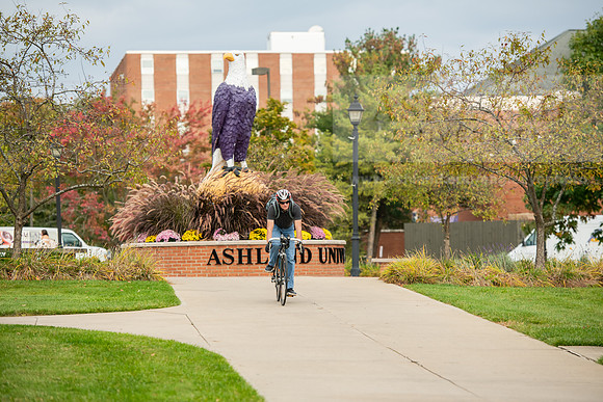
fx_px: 2262
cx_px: 302
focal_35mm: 135
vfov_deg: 10.2
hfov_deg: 15.2
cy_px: 201
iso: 320
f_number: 3.5
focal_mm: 135
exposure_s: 1/400
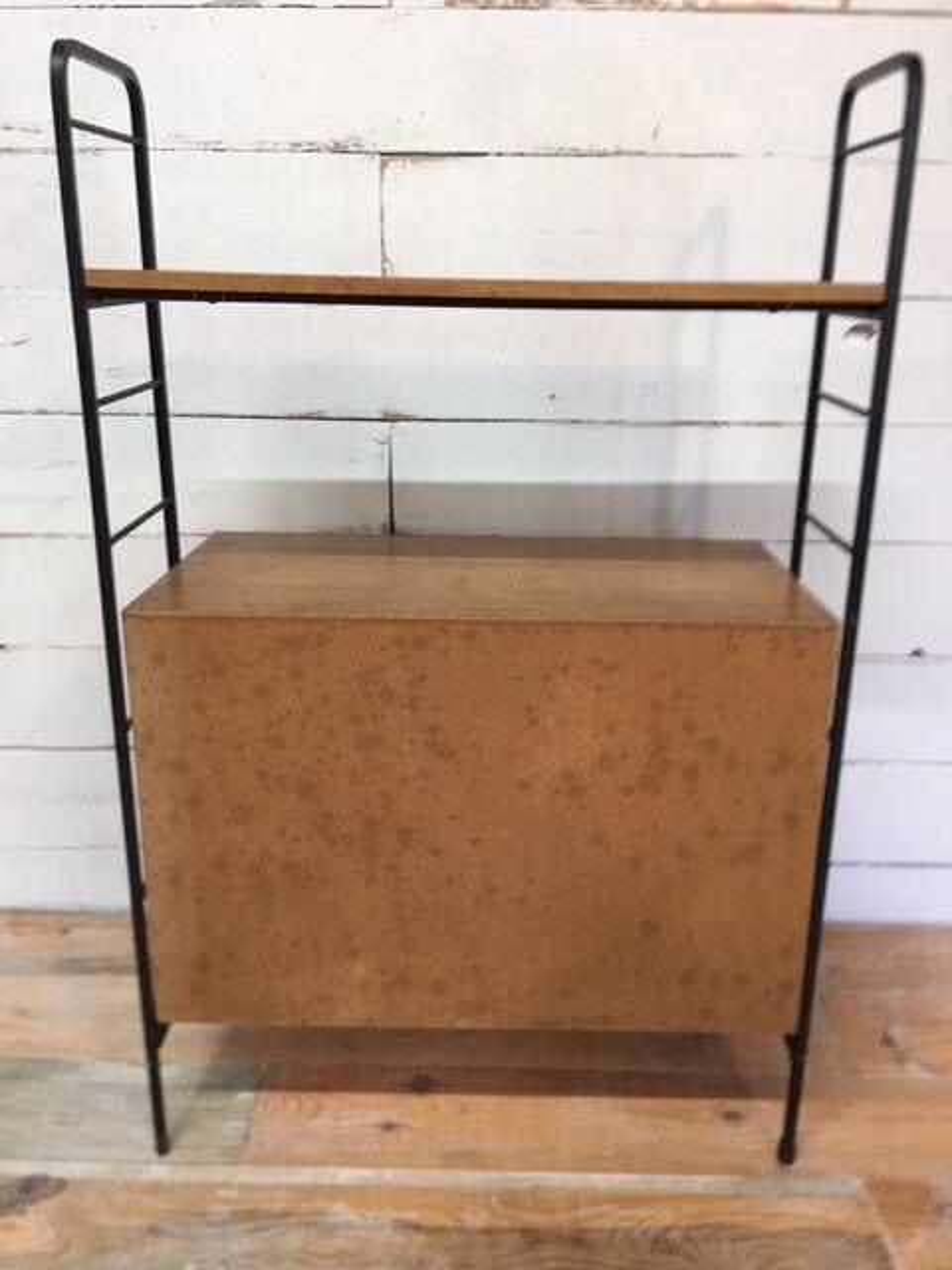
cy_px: 635
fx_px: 1063
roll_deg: -1.5
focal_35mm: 29
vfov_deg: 61.7
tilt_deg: -16.8
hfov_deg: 48.2
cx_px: 476
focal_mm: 4.15
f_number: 2.2
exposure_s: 1/17
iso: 32
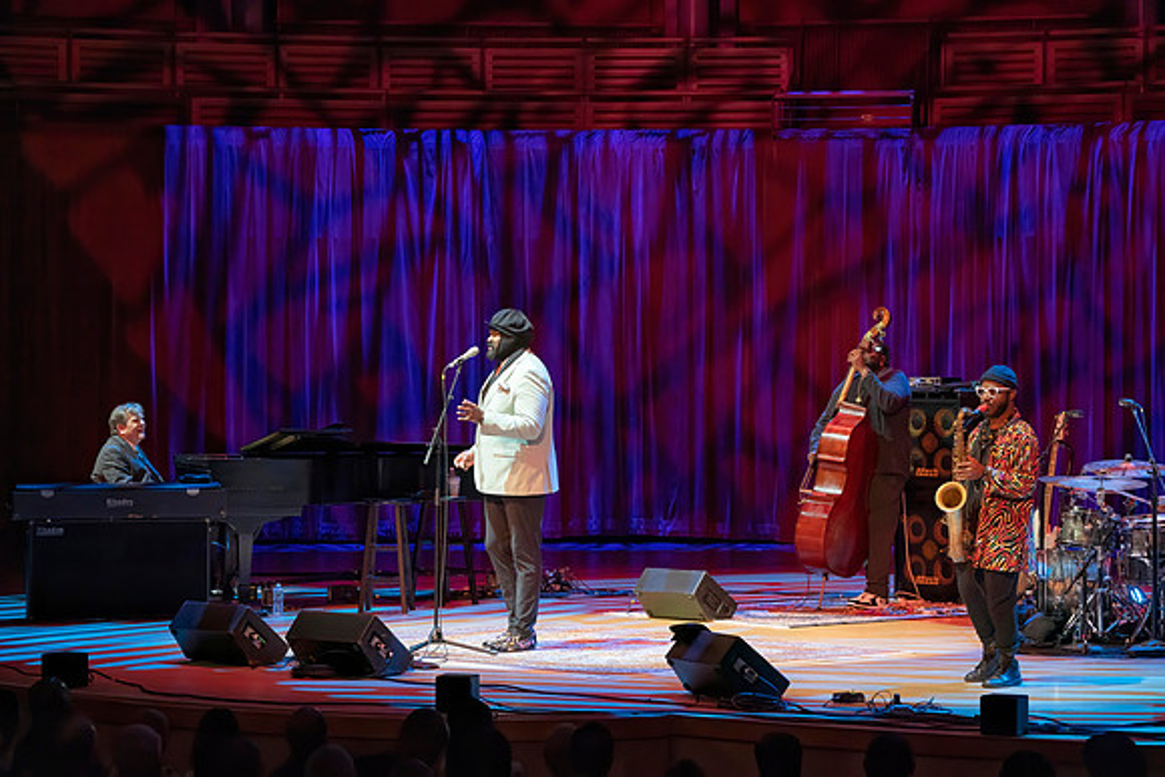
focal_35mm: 100
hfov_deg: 20.4
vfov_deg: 13.7
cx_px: 582
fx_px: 3237
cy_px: 388
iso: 5000
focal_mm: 100
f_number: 5.6
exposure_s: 1/320
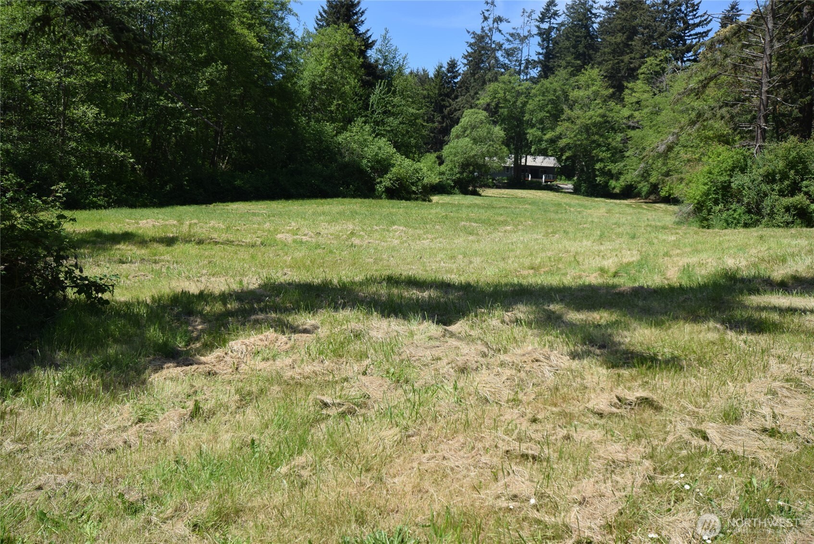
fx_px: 815
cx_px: 407
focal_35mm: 36
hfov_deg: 53.1
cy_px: 272
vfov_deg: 36.9
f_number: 8
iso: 200
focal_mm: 24
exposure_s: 1/400
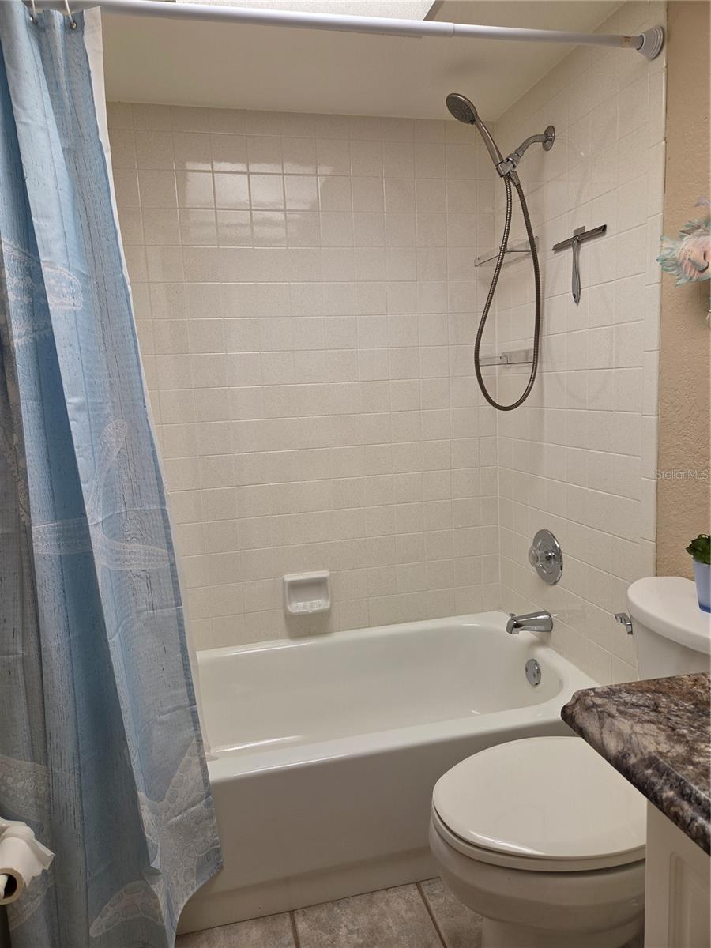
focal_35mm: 23
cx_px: 356
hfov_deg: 58.9
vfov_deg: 73.9
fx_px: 630
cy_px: 474
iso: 100
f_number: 1.8
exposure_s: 1/120
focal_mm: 5.4
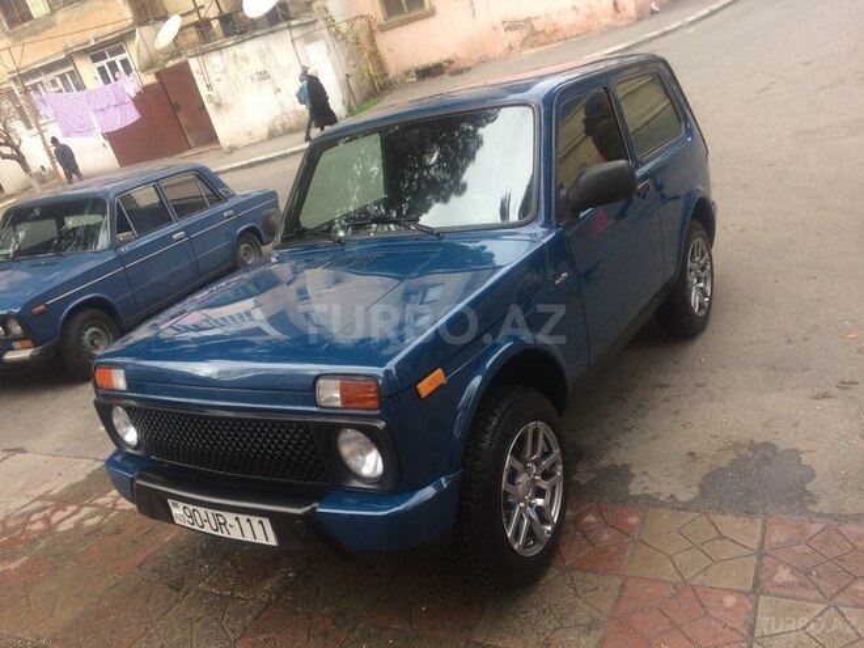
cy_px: 324
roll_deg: +18.1
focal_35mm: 29
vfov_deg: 48.2
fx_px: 724
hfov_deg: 61.7
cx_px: 432
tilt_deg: -25.1
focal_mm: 4.15
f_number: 2.2
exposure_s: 1/100
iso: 50
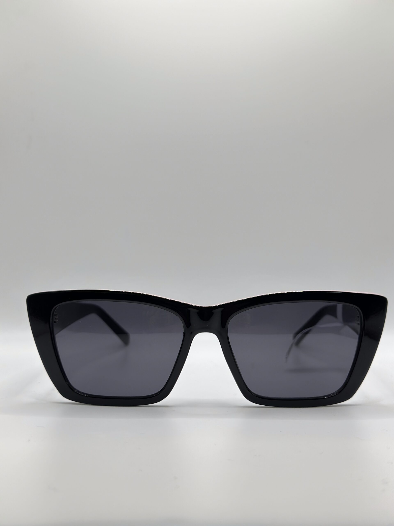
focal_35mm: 48
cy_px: 263
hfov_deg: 30.3
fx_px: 728
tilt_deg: -8.2
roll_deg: -0.6
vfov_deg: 39.7
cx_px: 197
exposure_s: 1/484
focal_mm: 6.86
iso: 80
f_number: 1.78
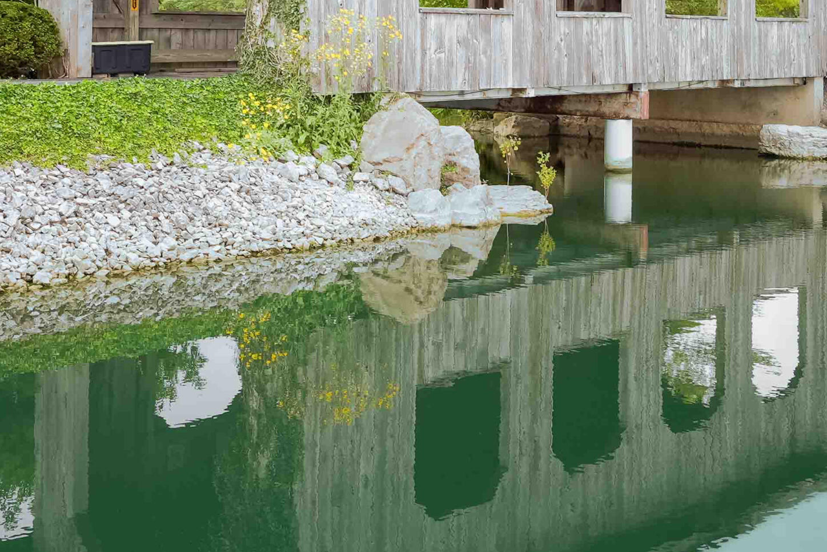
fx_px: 1333
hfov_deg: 34.3
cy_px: 42
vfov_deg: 22.7
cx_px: 514
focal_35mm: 58
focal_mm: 19
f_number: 4
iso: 100
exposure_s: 1/200
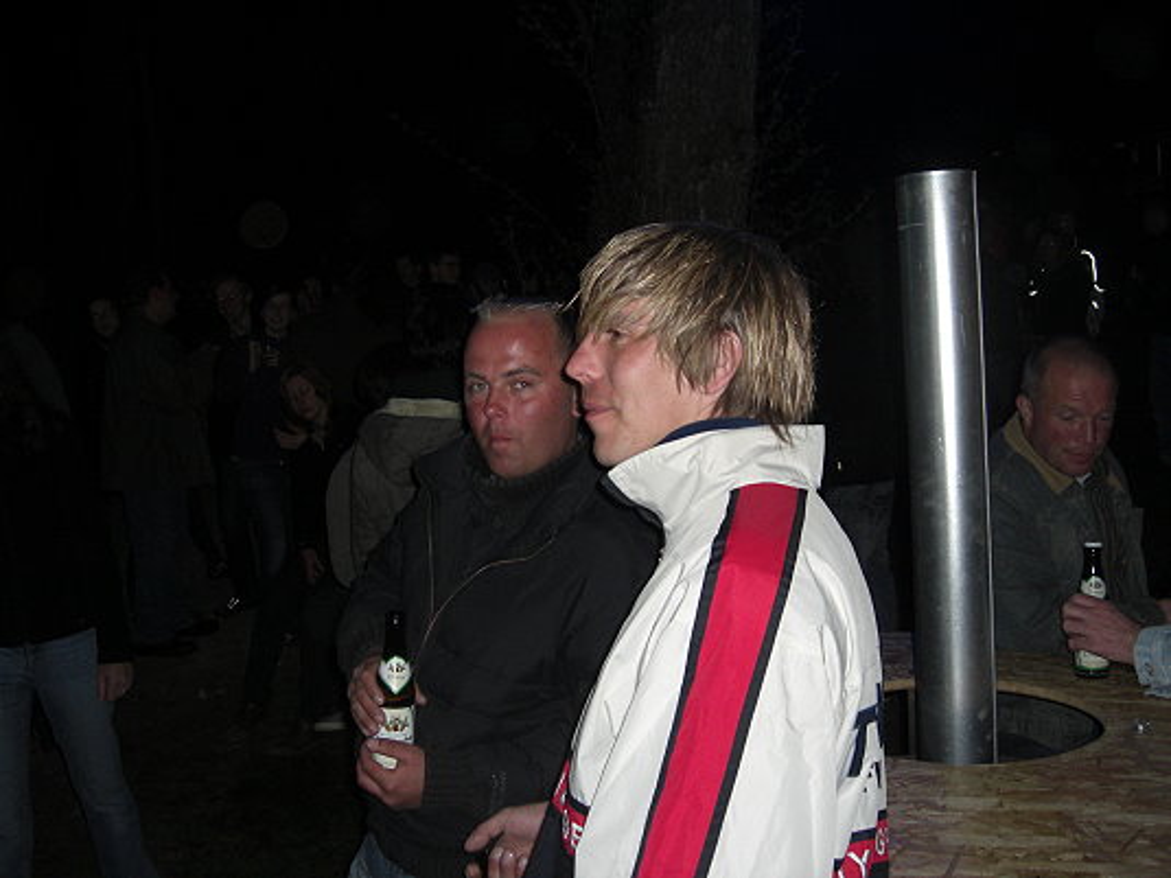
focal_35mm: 38
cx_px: 586
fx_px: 1285
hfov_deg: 49.0
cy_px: 439
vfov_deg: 37.7
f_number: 2.8
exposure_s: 1/60
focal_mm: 7.9
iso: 200
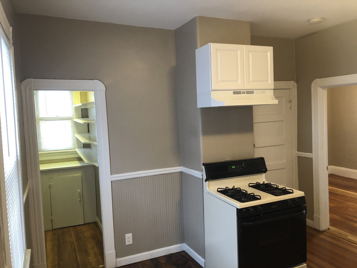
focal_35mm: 28
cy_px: 134
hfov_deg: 63.4
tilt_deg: -3.9
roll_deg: +2.3
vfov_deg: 49.7
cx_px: 178
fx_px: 289
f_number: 1.8
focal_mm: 3.99
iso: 64
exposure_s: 1/15
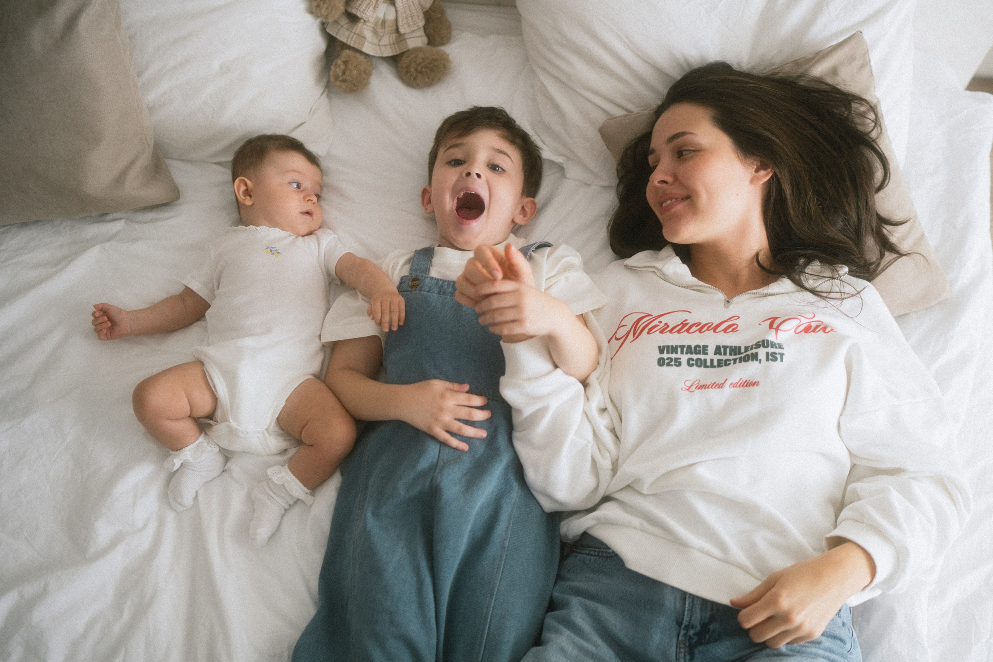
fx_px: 1033
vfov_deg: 35.6
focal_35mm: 37
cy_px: 340
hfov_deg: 51.3
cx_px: 526
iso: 500
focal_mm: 35
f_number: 1.8
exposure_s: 1/320
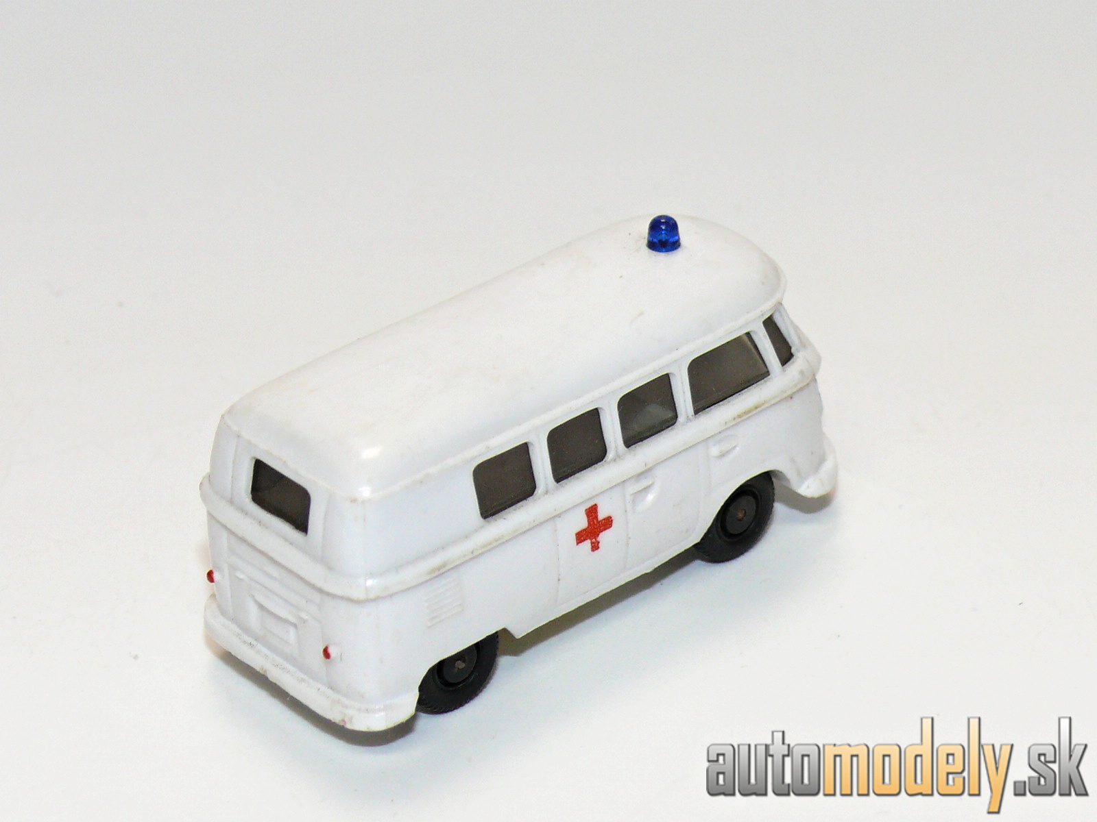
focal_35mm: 125
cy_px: 411
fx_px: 3961
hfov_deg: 15.8
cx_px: 548
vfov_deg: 11.9
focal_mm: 14.8
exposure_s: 1/30
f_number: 4
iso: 100
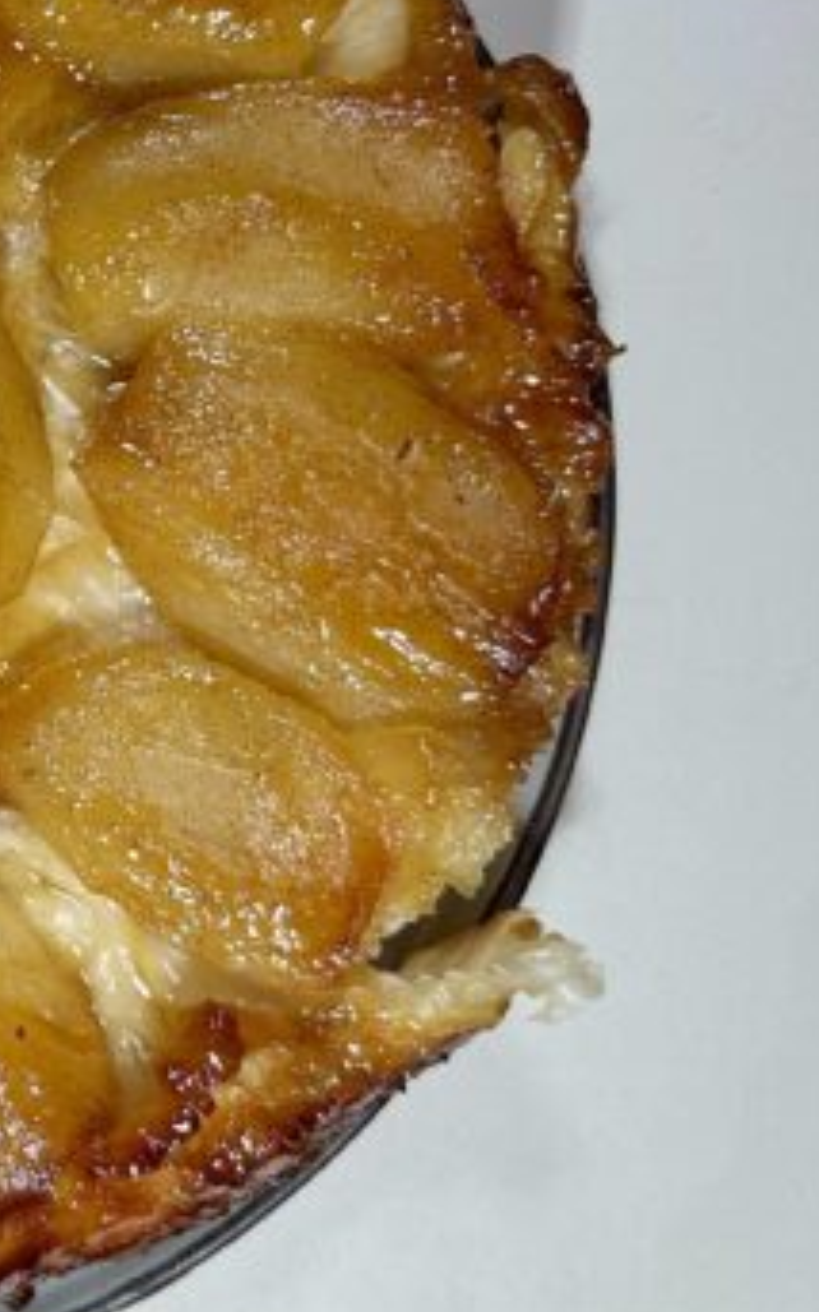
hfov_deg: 20.3
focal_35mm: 57
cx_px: -321
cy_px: 444
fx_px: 2038
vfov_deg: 35.4
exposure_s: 1/50
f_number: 1.78
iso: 250
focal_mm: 6.86
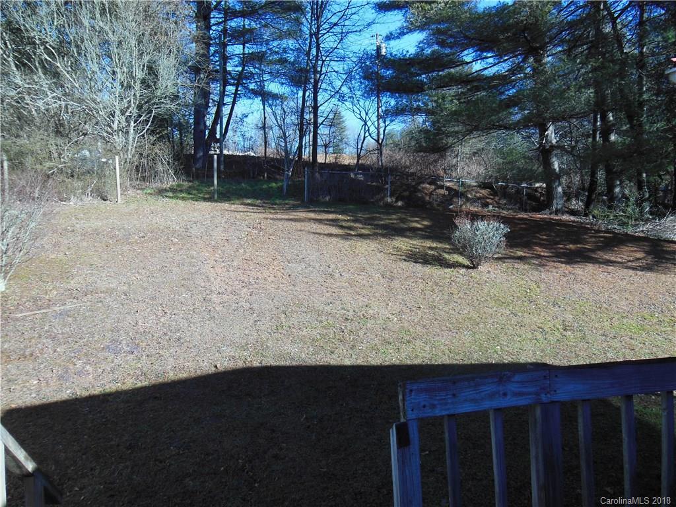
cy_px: 254
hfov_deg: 69.4
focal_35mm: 25
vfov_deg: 54.9
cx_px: 338
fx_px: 488
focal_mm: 4.5
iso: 125
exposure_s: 1/400
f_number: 3.5
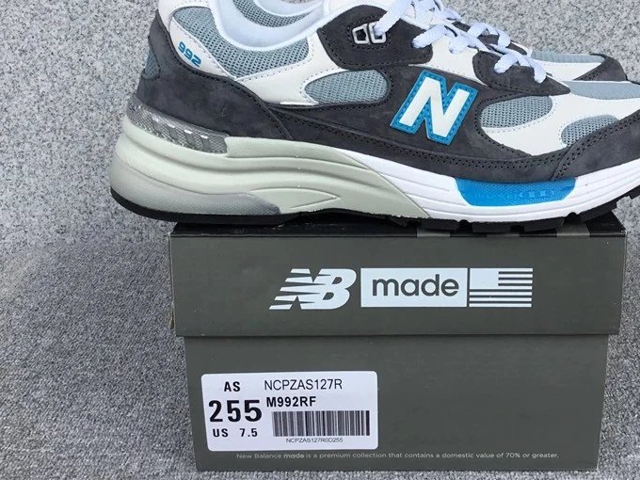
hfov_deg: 45.4
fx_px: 758
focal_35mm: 41
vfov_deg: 34.9
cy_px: 167
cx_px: 400
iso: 25
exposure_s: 1/397
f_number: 2.4
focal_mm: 3.3
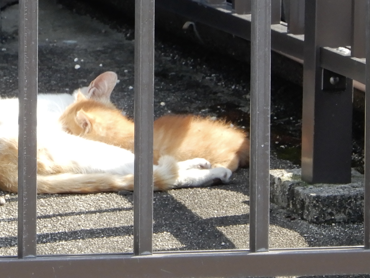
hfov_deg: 5.7
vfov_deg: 4.2
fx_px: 3741
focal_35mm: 350
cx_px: 185
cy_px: 139
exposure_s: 1/125
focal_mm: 62.4
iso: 140
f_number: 6.3
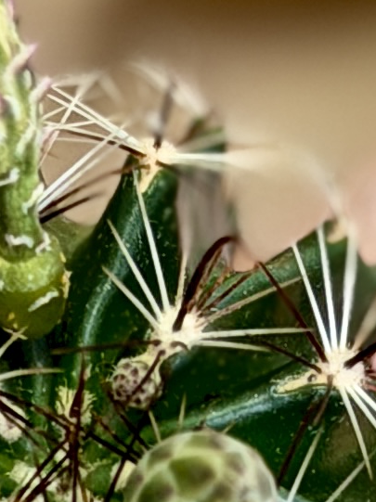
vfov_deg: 5.5
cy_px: 564
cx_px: 50
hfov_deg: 4.1
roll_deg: -2.1
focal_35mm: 358
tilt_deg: -39.6
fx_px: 5191
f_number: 1.78
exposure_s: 1/121
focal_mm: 6.76
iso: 64
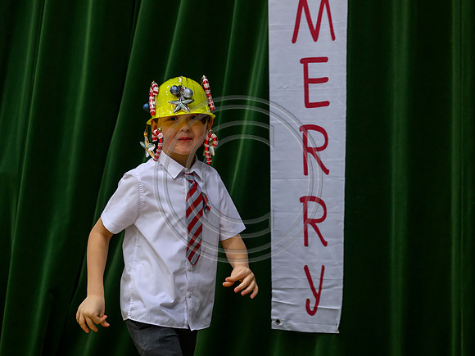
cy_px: 178
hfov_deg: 10.4
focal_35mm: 189
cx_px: 207
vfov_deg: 7.8
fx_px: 2600
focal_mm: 175
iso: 2000
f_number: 4
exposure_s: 1/200
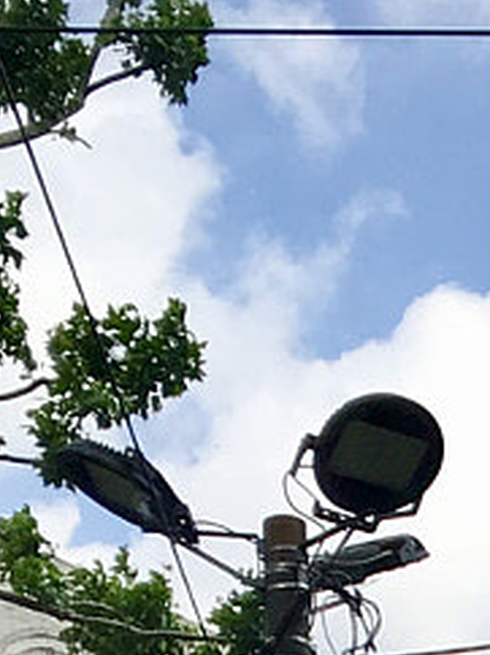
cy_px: 1824
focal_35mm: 192
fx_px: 3630
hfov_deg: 7.4
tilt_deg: +4.1
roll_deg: +1.4
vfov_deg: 8.8
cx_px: 948
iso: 25
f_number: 2.2
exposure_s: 1/1221
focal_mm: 4.15
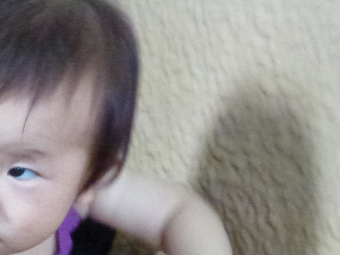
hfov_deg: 12.4
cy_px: 139
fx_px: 1552
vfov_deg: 9.4
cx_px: 32
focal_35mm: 158
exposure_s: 1/40
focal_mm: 11.7
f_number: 4.6
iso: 1600
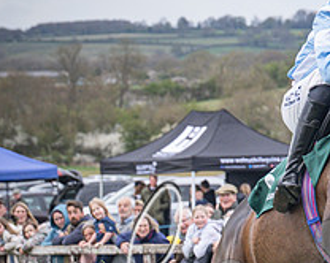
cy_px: 214
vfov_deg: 4.5
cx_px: 414
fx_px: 3318
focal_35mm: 340
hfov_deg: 5.7
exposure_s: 1/1600
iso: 500
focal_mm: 70
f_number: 4
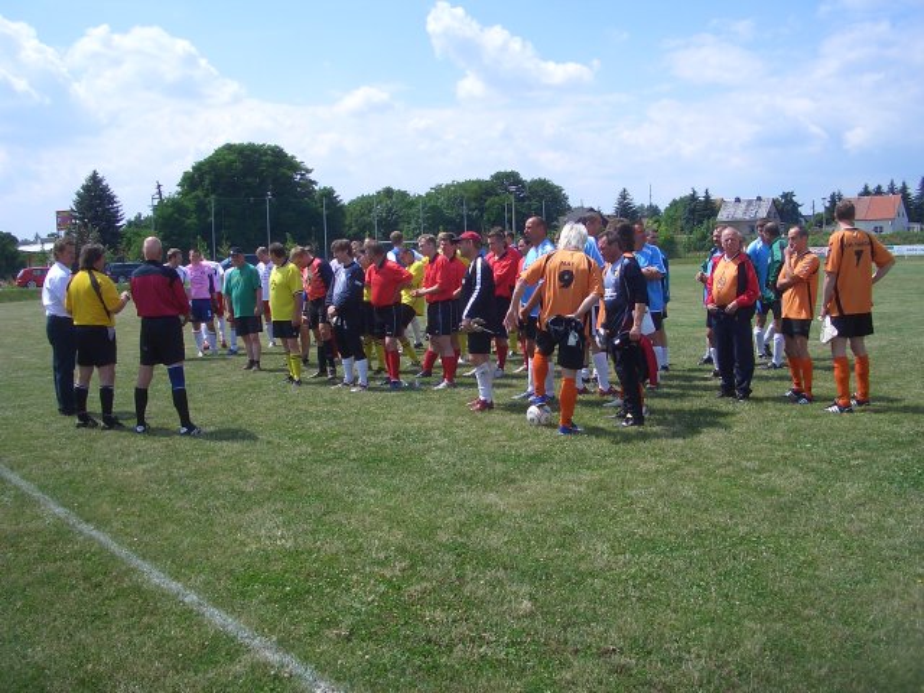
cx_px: 462
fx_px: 934
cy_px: 346
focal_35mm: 35
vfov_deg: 40.7
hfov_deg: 52.6
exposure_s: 1/640
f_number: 4.3
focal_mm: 5.8
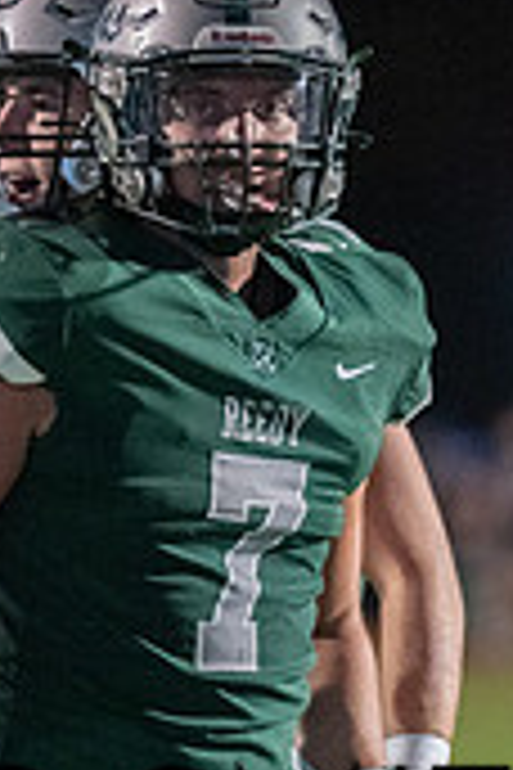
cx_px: 222
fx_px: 17569
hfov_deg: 1.7
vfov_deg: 2.5
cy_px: 838
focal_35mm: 822
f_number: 2.8
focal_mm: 200
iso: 10000
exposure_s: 1/1000
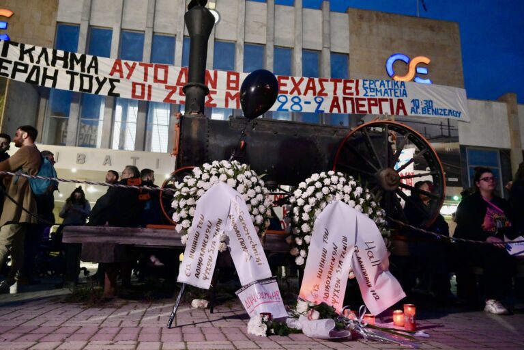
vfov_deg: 53.1
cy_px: 175
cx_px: 262
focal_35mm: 24
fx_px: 349
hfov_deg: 73.7
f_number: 4
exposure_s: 1/50
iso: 4000
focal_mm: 24
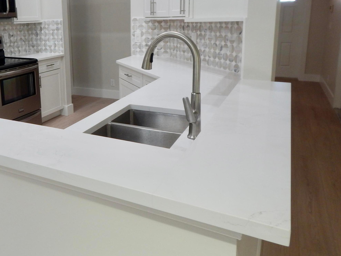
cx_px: 94
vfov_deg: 43.5
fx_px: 315
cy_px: 83
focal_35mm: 32
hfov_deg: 54.7
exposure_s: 1/40
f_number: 3
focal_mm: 4
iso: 125
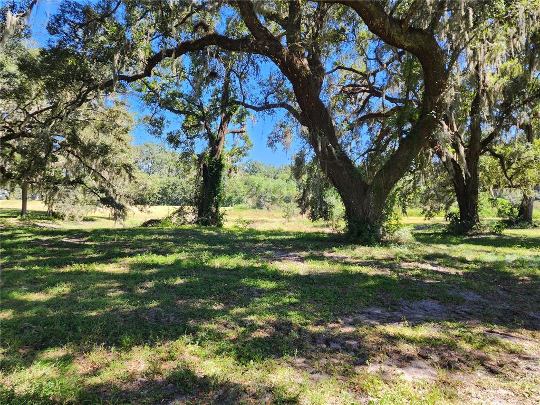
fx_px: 359
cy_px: 202
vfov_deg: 58.9
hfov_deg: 73.9
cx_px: 270
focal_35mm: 23
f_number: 1.8
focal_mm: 6.4
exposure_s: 1/180
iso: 16
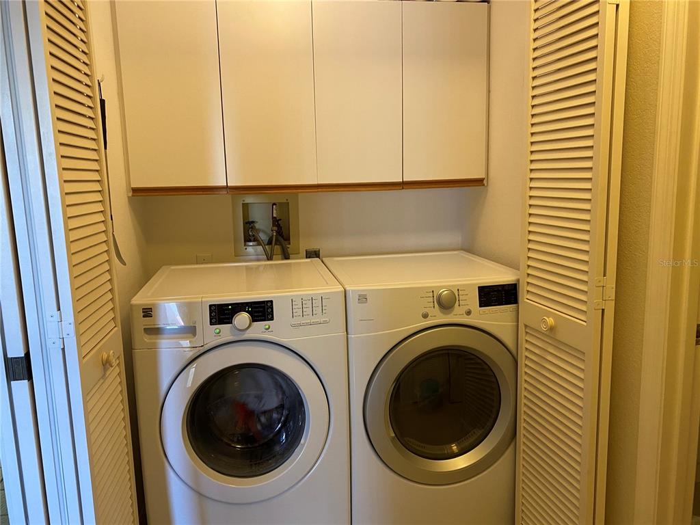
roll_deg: +1.7
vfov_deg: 53.1
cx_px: 350
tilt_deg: -8.5
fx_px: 526
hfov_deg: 67.3
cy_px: 262
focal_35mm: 26
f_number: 1.8
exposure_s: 1/60
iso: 125
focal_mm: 4.25
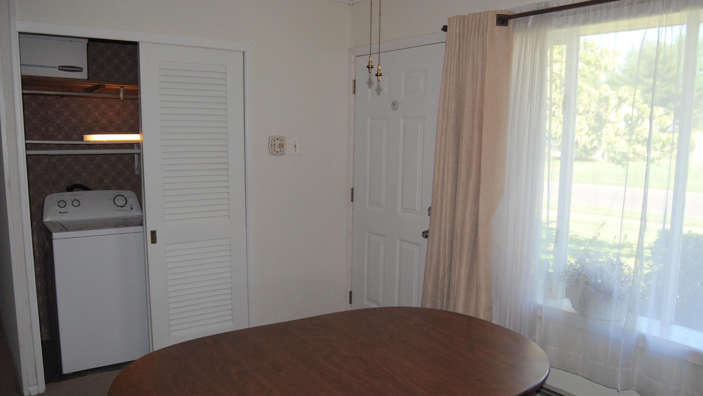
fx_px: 541
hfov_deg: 66.1
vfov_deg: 40.1
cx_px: 353
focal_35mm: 29
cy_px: 226
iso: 400
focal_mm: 18
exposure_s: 1/200
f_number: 5
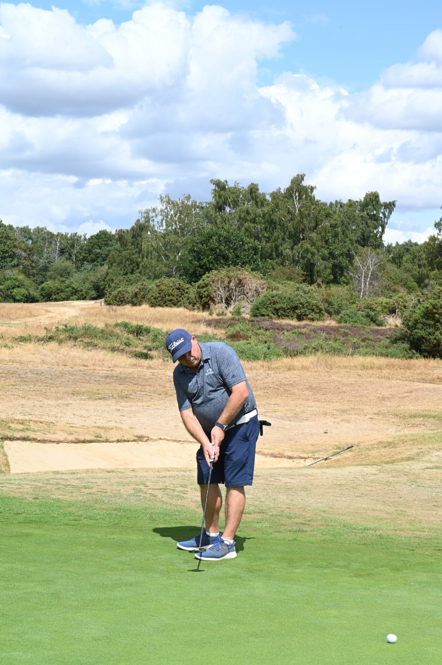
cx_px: 221
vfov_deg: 28.9
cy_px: 332
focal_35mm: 70
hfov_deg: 19.4
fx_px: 1291
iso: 200
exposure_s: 1/100
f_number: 18
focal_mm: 70
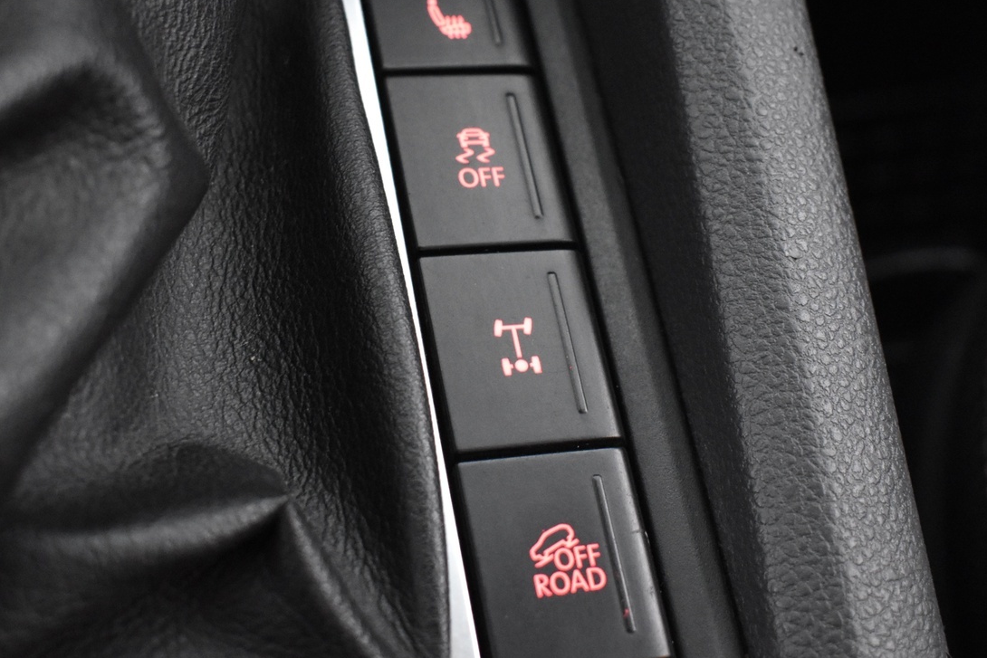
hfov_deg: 35.8
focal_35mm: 56
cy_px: 288
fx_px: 1528
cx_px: 472
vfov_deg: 24.3
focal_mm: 25
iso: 3200
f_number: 4
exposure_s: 1/15
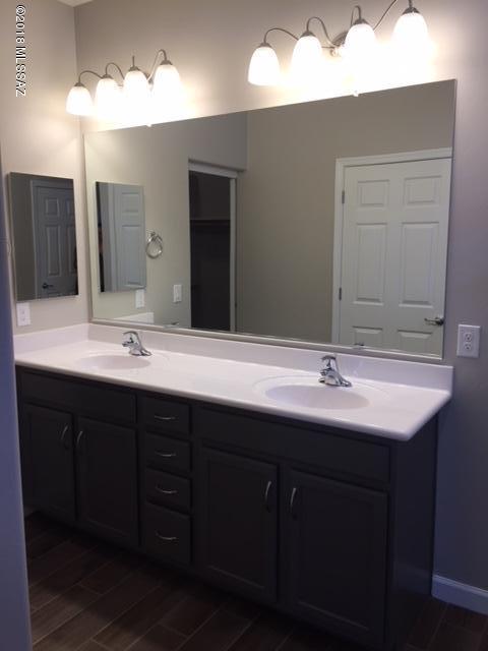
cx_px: 244
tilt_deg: -7.7
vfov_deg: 61.7
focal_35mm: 29
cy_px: 326
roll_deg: +0.8
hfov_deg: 48.2
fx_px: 545
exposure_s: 1/60
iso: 32
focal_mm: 4.15
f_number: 2.2
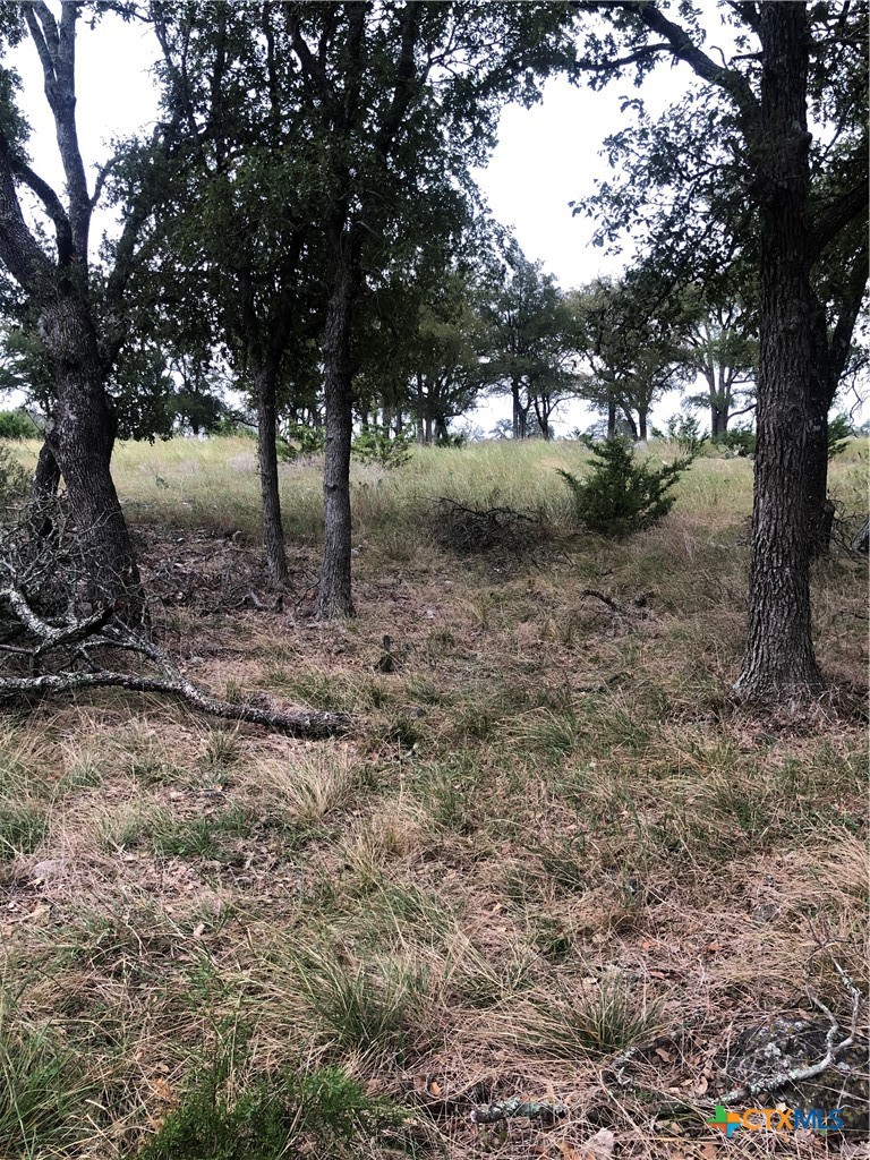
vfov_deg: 63.4
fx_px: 938
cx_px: 435
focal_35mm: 28
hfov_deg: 49.7
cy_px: 580
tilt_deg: -3.2
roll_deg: +0.5
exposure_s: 1/40
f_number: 1.8
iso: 20
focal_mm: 4
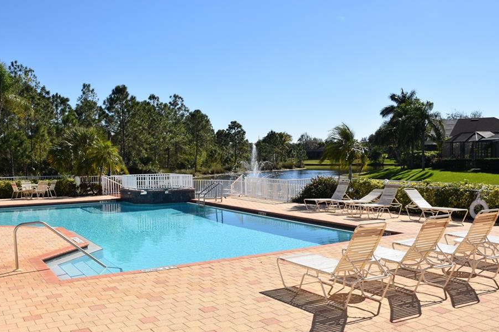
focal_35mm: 34
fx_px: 471
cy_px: 175
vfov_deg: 38.8
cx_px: 230
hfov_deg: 55.8
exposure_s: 1/250
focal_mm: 20
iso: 100
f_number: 8
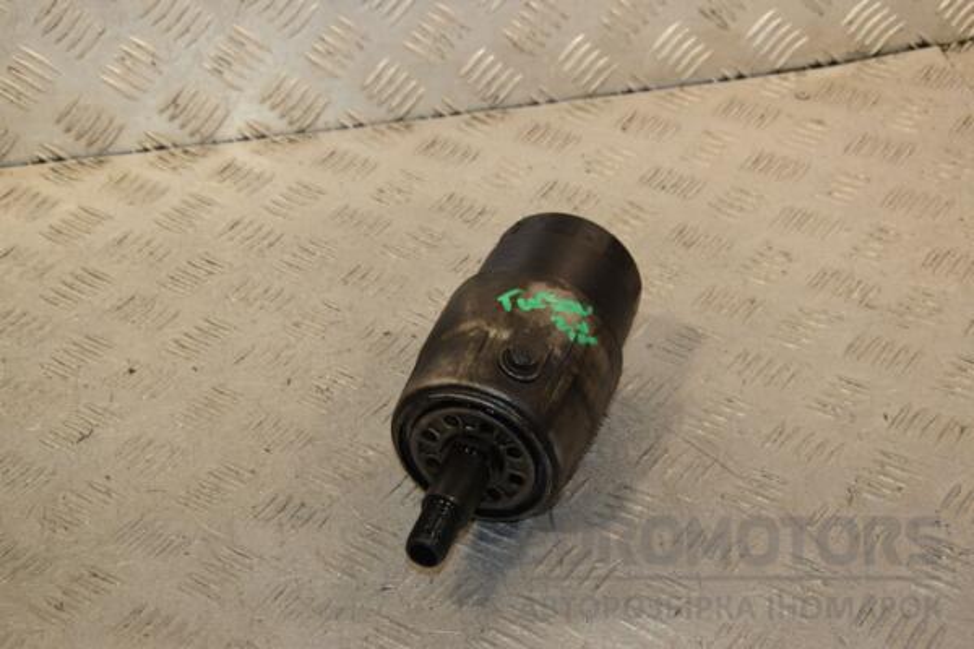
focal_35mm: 72
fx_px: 1948
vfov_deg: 18.9
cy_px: 324
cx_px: 487
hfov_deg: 28.1
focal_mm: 48
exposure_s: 1/200
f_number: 7.1
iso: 800
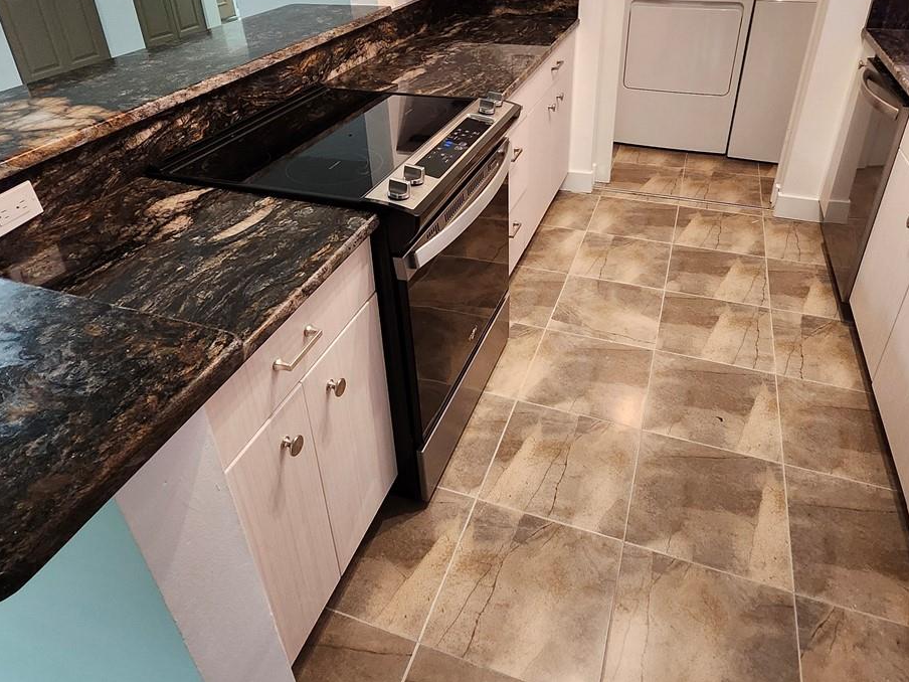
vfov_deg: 57.7
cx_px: 463
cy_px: 233
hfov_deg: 73.9
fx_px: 604
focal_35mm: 23
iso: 400
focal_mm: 1.74
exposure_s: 1/60
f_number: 2.2
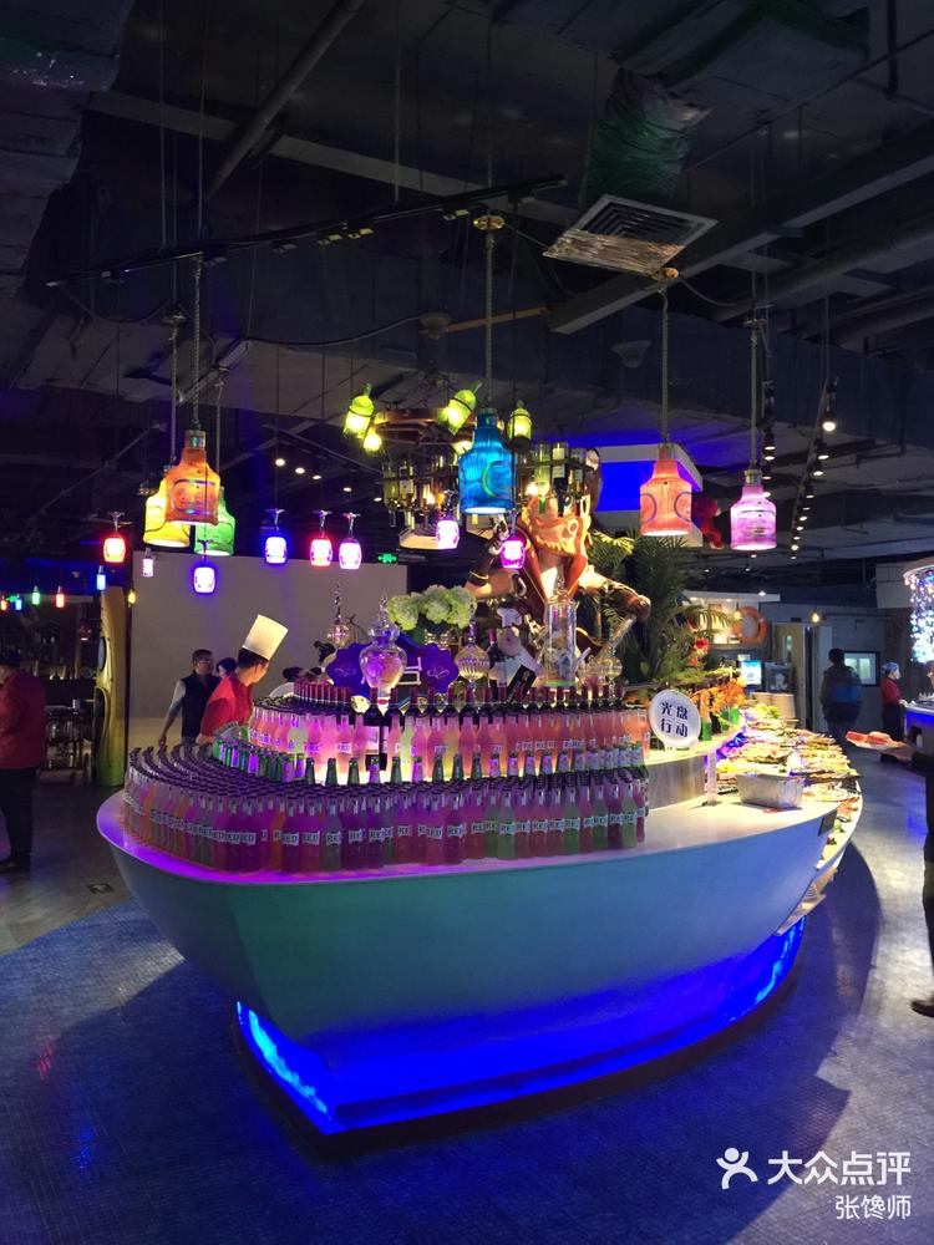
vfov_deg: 61.7
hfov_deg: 48.2
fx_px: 1043
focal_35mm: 29
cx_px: 467
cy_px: 622
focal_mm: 4.15
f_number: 2.2
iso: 100
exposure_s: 1/10
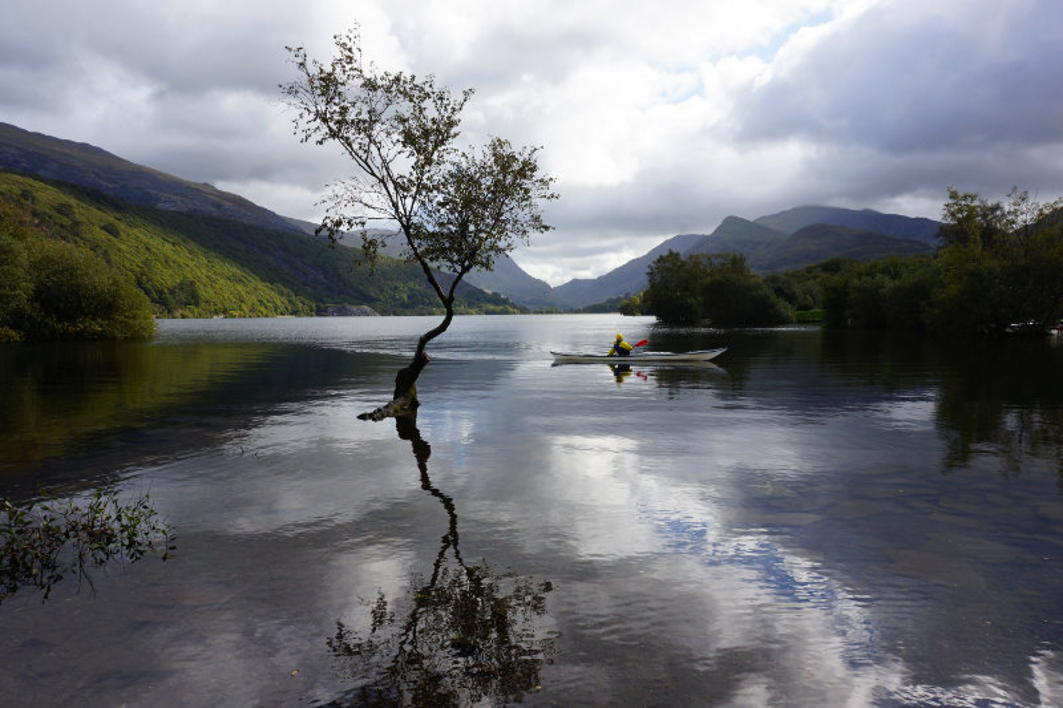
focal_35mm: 24
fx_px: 708
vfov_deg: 53.1
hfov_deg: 73.8
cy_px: 354
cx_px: 532
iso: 100
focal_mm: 16
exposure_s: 1/80
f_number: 14
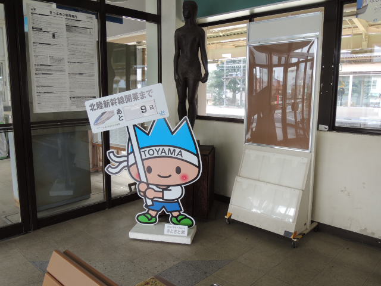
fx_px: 330
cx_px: 190
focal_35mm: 30
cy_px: 143
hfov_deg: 60.0
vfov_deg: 46.8
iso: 100
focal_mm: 5.3
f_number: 4.4
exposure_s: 1/25
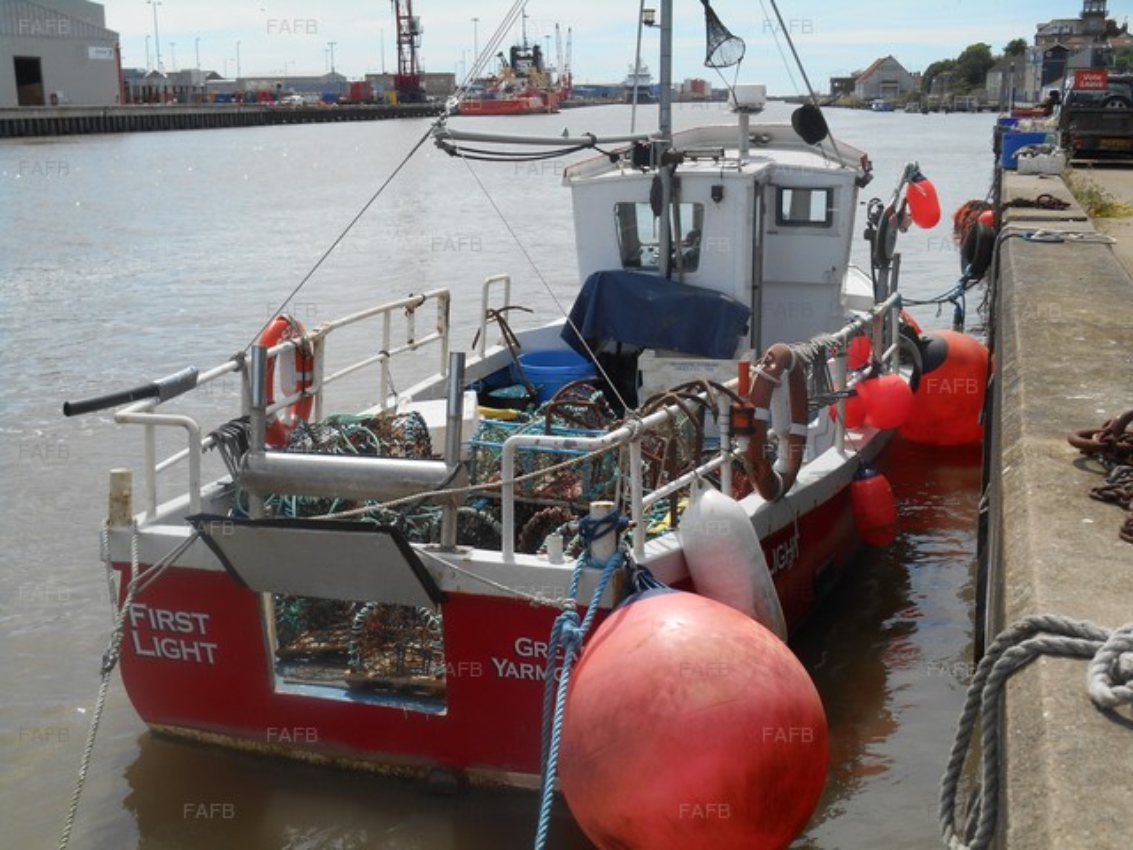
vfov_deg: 31.5
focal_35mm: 46
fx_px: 1506
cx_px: 566
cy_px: 425
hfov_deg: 41.2
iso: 80
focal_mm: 8.3
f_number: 4
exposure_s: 1/800
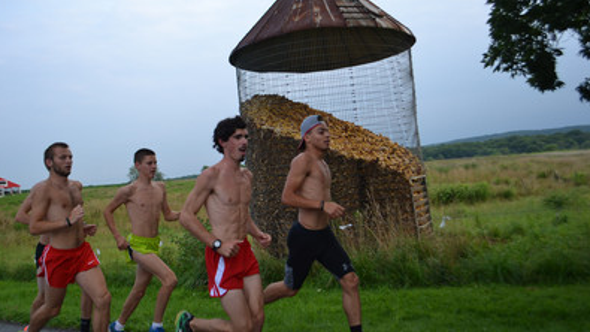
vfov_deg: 33.7
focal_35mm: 35
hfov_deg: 56.6
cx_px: 293
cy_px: 149
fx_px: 547
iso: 400
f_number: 4
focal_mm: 22
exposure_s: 1/640
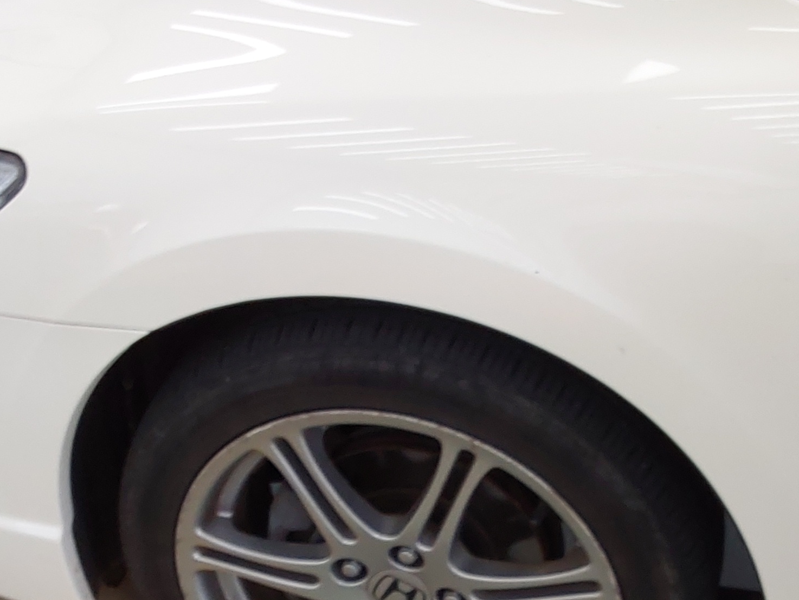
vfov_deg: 22.8
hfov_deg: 31.2
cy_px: 590
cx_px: 444
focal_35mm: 62
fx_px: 1431
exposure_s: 1/120
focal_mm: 2.91
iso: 64
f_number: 1.9
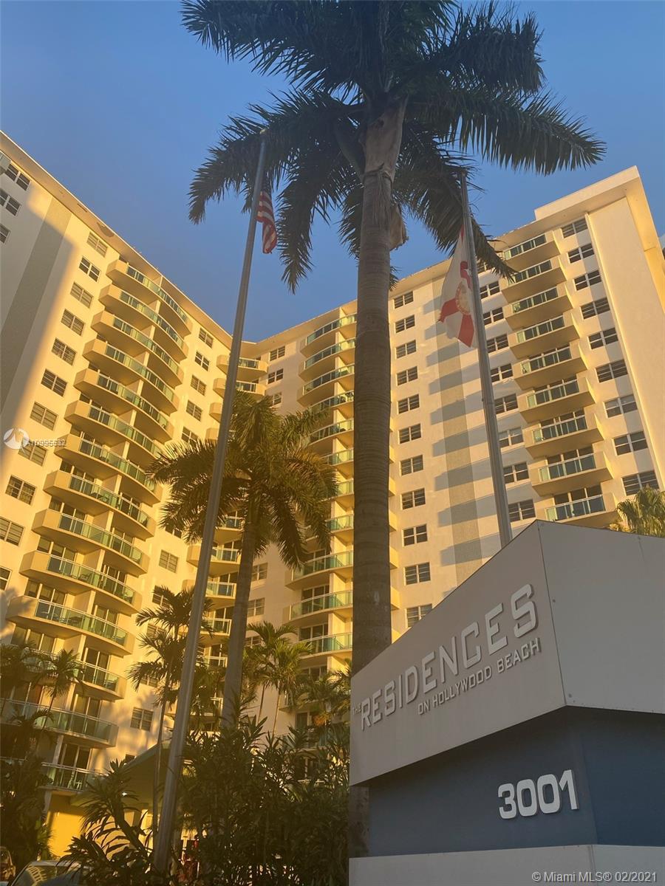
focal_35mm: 26
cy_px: 443
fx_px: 666
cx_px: 332
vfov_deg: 67.3
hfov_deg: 53.1
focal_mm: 4.25
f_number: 1.8
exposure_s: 1/747
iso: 32
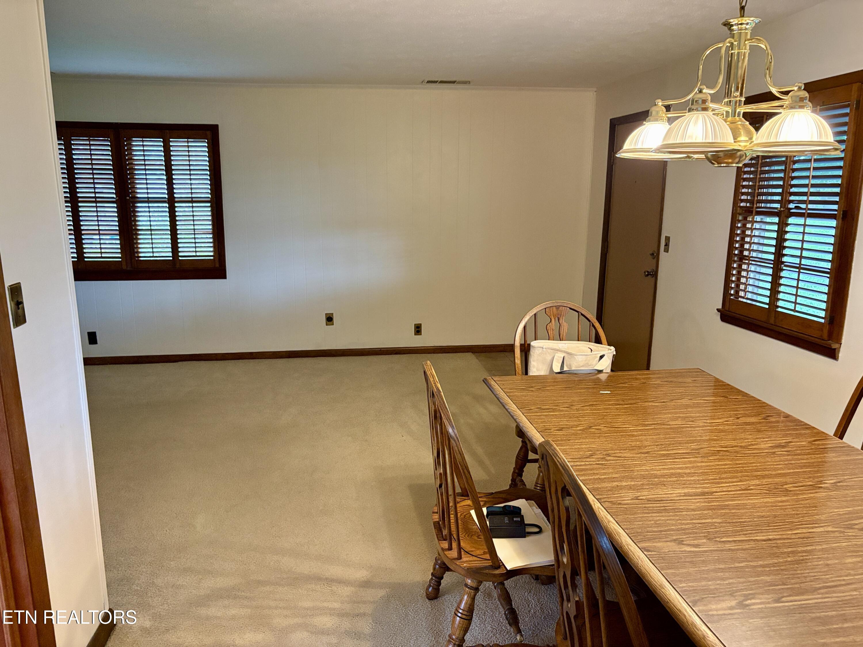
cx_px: 432
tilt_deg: -10.8
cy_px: 324
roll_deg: +0.6
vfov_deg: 53.1
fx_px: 648
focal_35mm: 26
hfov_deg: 67.3
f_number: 1.6
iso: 500
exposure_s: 1/60
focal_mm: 5.96
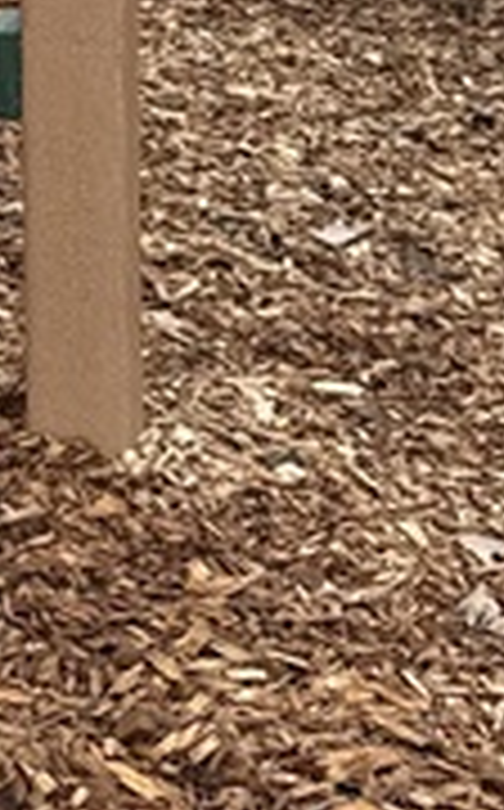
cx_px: -554
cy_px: -594
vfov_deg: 13.2
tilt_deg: -7.0
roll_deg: +1.9
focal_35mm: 145
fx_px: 3197
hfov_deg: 8.5
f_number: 1.78
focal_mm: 6.76
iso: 100
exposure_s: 1/3279
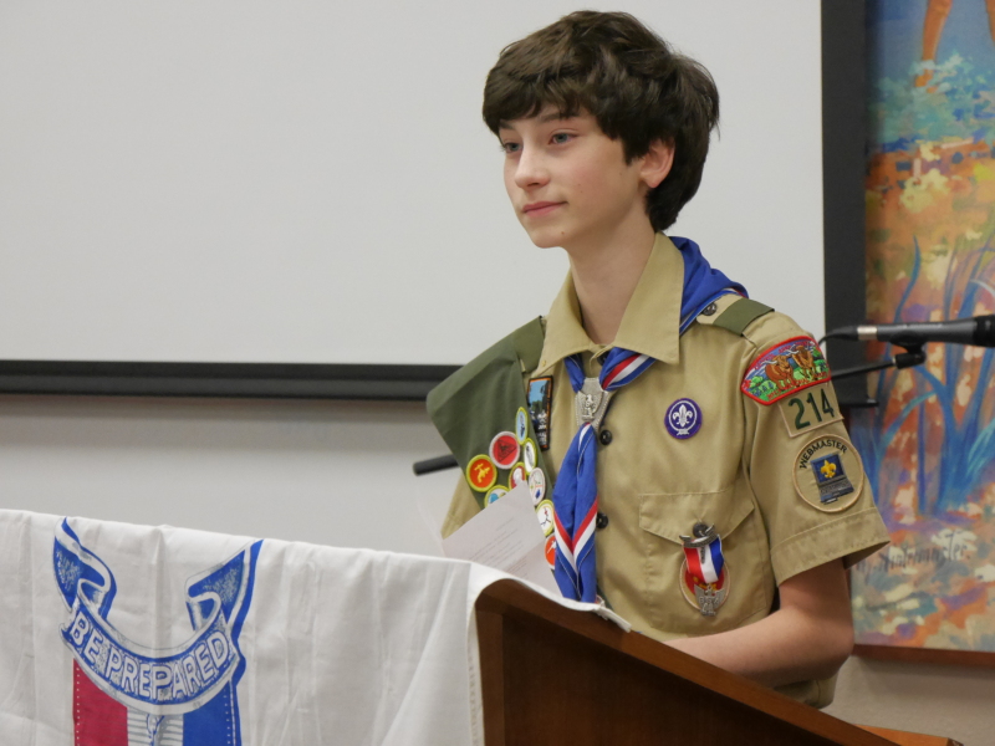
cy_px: 373
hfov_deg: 15.2
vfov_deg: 11.4
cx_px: 498
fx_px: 3737
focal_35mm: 130
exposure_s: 1/100
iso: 3200
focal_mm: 65
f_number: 5.3
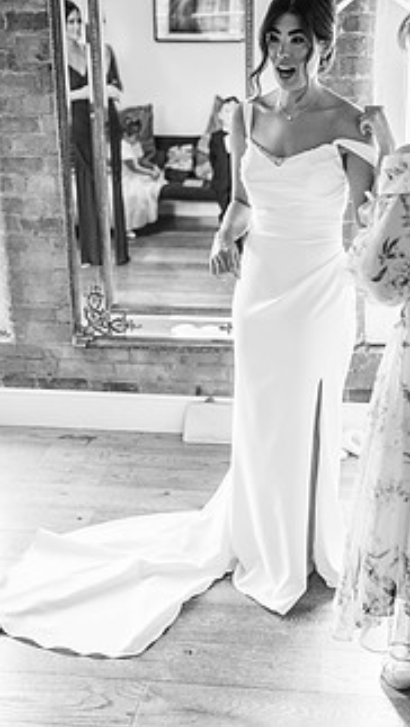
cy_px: 360
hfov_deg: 23.4
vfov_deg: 40.6
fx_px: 984
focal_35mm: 51
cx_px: 265
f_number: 2
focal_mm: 35
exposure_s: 1/200
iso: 360
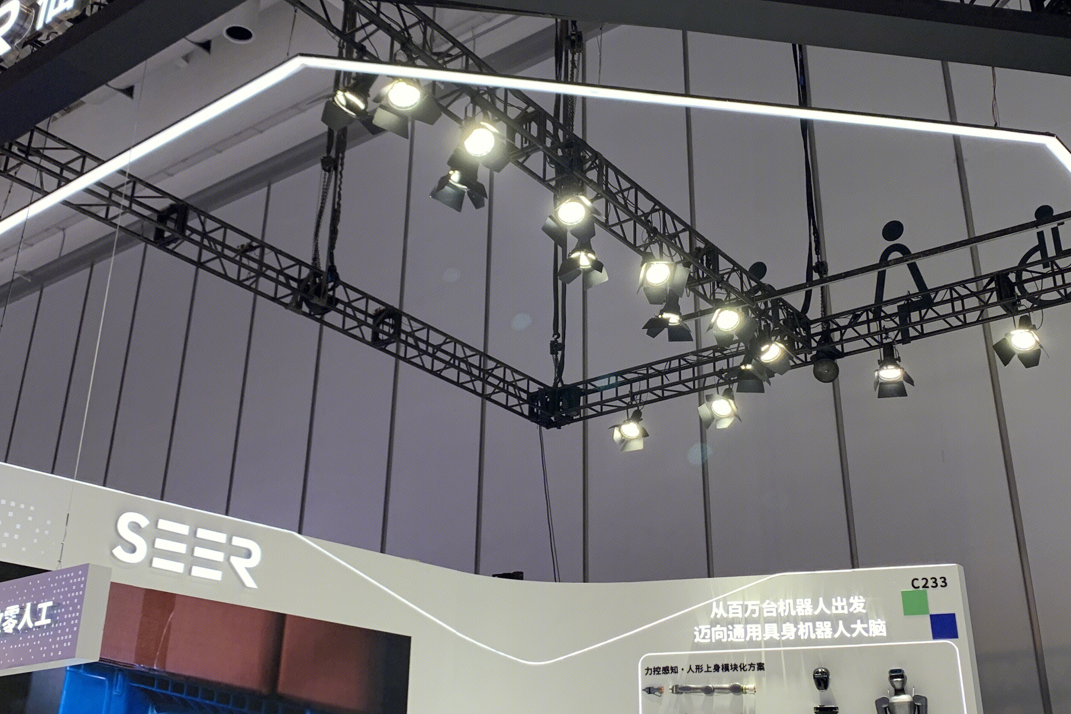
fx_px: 1220
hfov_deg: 47.3
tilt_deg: +25.0
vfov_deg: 32.6
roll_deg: +1.4
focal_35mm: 41
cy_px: 310
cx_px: 591
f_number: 1.8
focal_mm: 4.25
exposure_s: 1/121
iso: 50
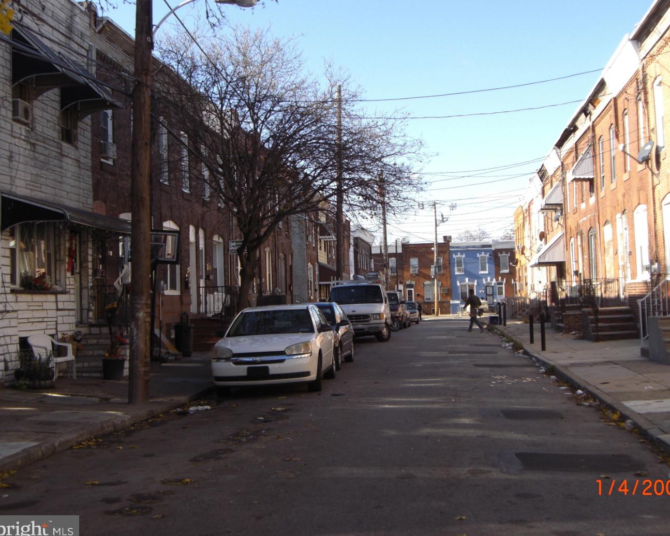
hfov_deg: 36.6
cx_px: 361
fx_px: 1011
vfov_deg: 29.7
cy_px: 266
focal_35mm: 51
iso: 64
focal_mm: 7.6
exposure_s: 1/500
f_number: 3
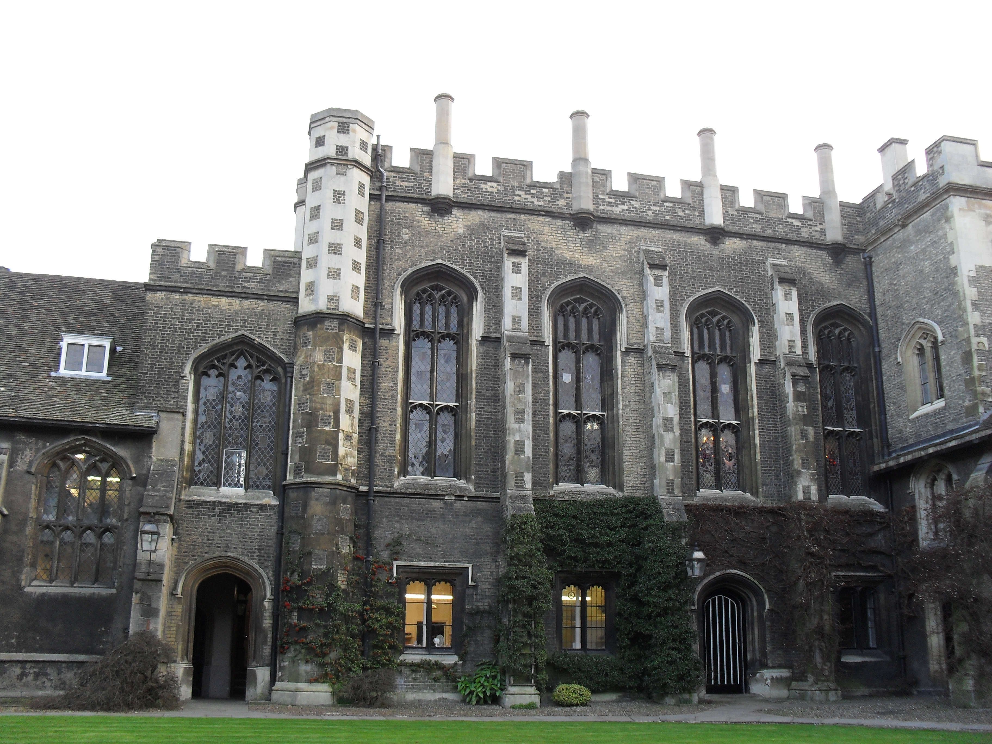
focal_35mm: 35
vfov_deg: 40.7
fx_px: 1003
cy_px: 372
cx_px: 496
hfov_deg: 52.6
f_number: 3.2
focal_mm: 6.3
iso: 100
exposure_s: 1/45
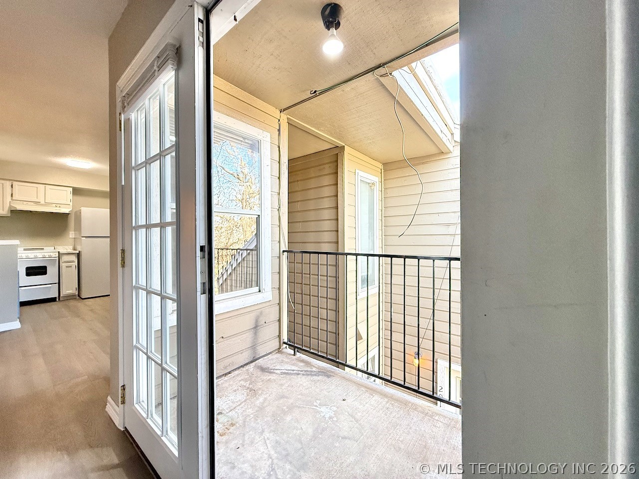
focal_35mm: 14
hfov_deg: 102.1
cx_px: 320
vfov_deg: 85.7
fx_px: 258
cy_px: 240
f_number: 2.2
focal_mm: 2.22
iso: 400
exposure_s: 1/120
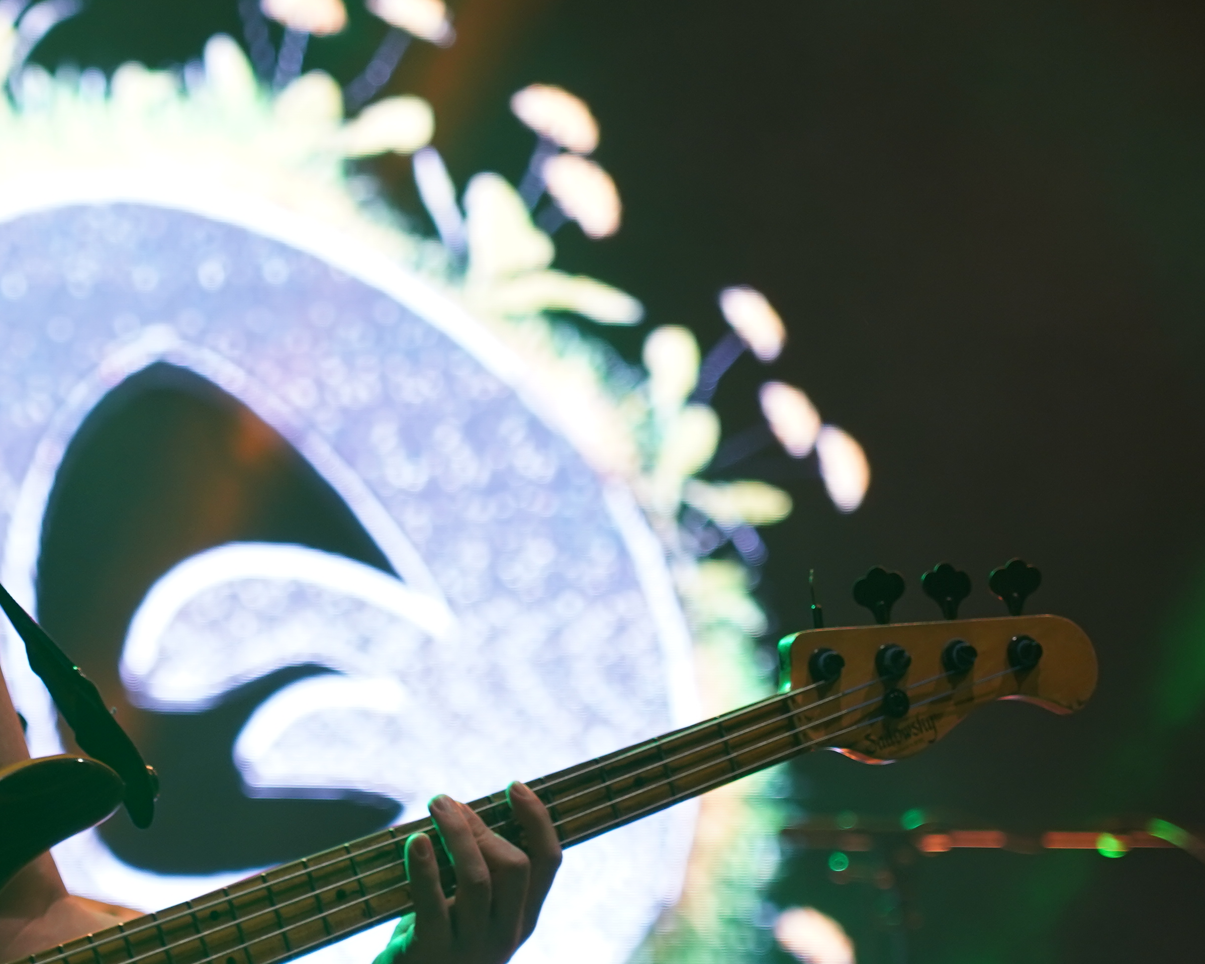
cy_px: 739
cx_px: -48
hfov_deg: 7.9
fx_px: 8703
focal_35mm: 244
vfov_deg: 6.3
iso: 400
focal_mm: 105
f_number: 4
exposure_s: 1/160
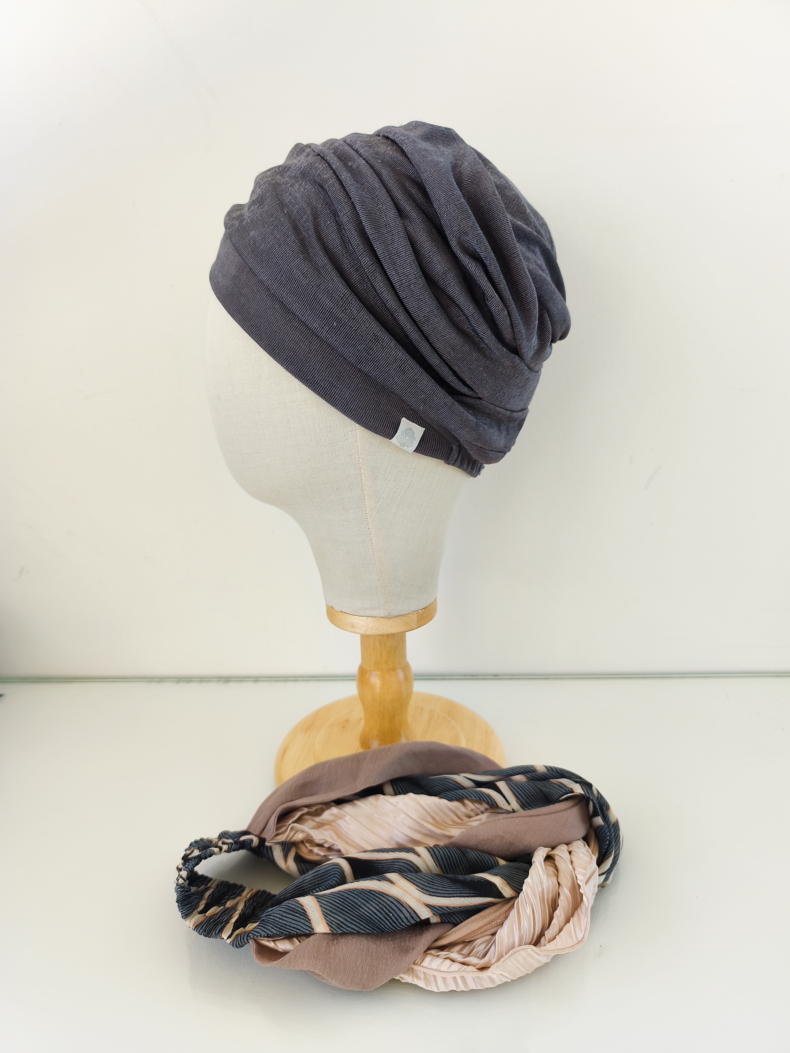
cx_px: 395
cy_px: 526
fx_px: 700
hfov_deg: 58.9
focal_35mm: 23
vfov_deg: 73.9
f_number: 1.65
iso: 50
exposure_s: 1/40
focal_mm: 6.14
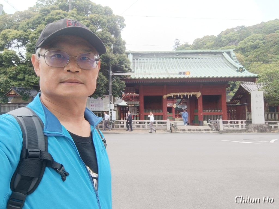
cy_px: 104
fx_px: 193
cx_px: 140
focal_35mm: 24
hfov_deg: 71.6
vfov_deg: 56.8
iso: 57
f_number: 2.45
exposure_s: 1/161
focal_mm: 3.24
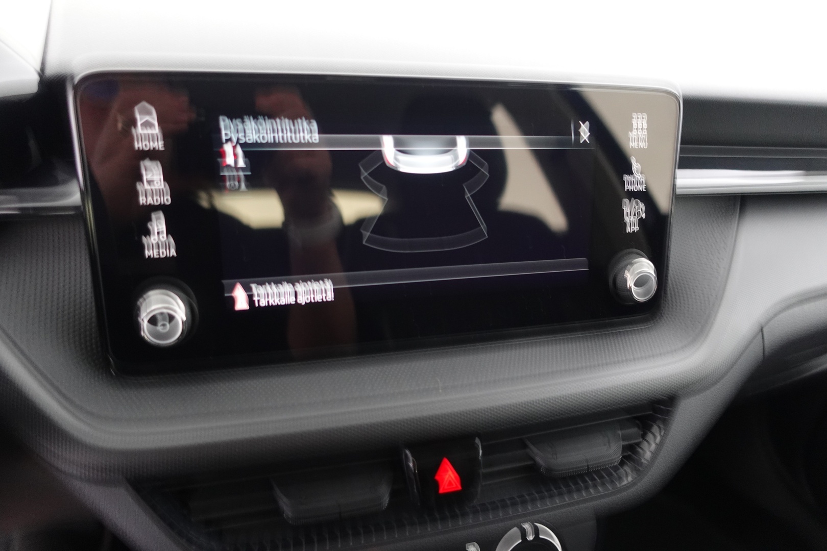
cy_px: 276
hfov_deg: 73.7
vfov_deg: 53.1
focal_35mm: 24
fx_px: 551
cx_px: 414
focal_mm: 9.4
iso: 800
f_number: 1.8
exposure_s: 1/10
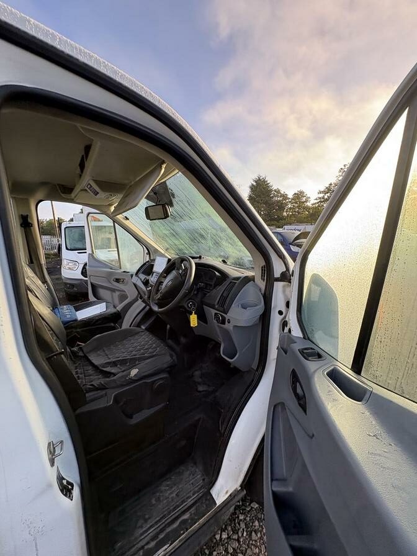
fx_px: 225
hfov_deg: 85.7
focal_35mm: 14
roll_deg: +4.1
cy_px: 278
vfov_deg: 102.1
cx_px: 208
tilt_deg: -0.5
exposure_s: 1/143
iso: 40
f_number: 2.2
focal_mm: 2.22
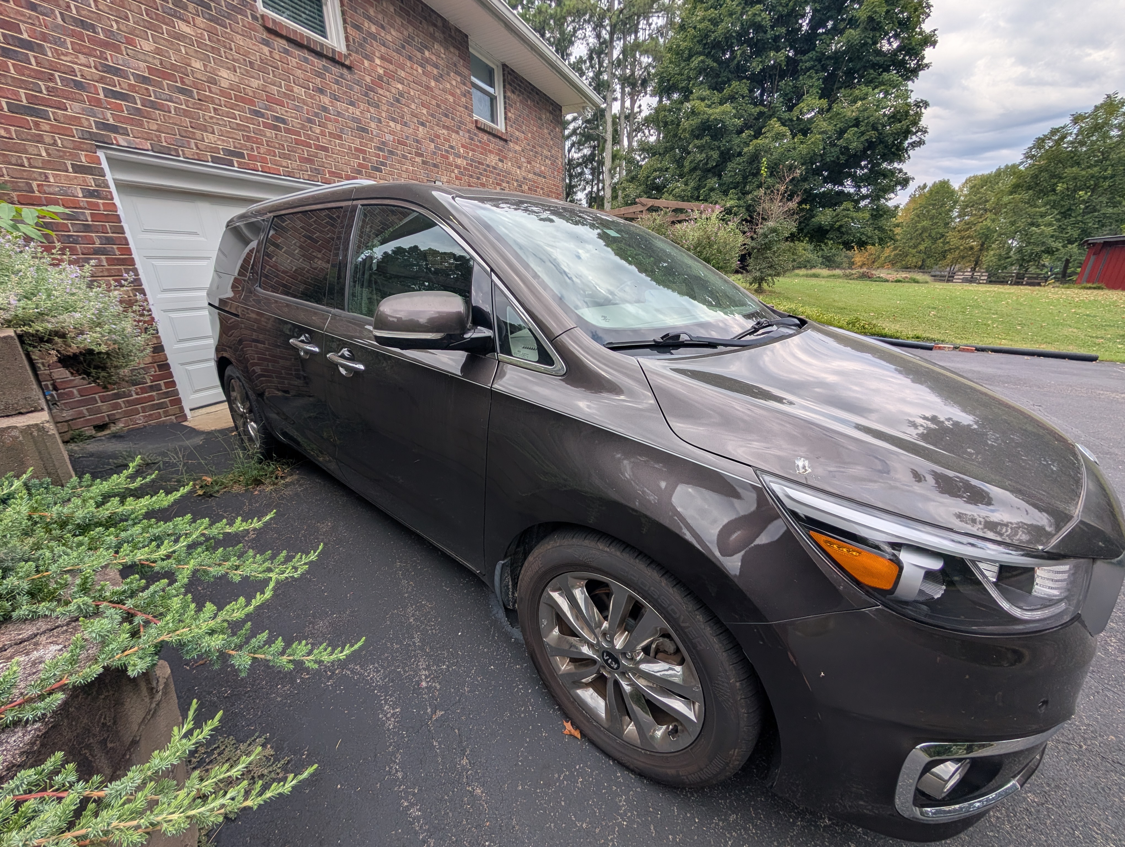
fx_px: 391
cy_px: 424
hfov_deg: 110.5
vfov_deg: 94.6
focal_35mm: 12
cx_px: 562
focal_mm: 2.02
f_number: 1.7
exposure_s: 1/1125
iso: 53
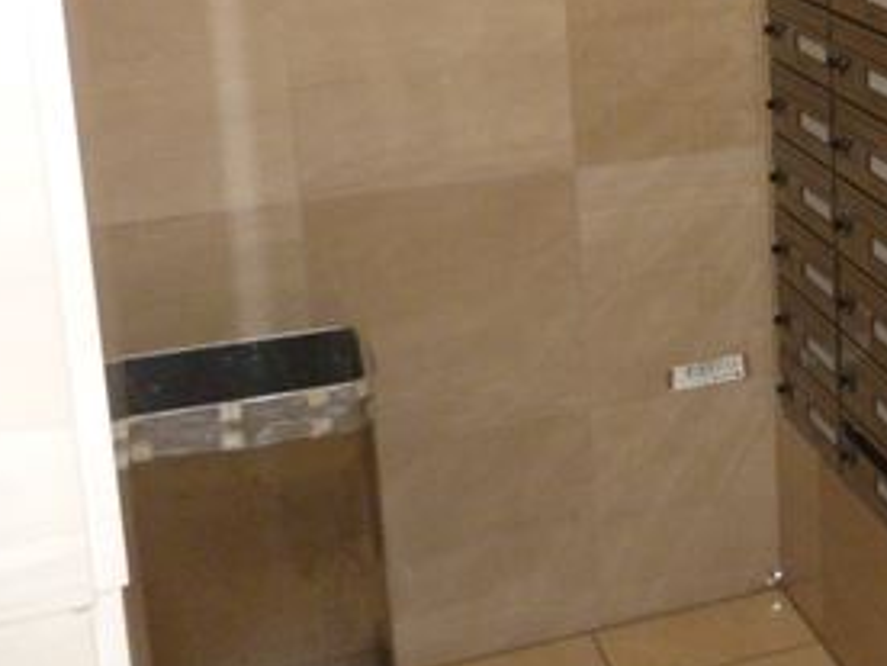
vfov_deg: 21.9
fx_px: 1666
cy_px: 32
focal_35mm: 65
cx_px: 977
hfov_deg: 27.3
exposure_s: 1/60
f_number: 3.1
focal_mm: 5
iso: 500
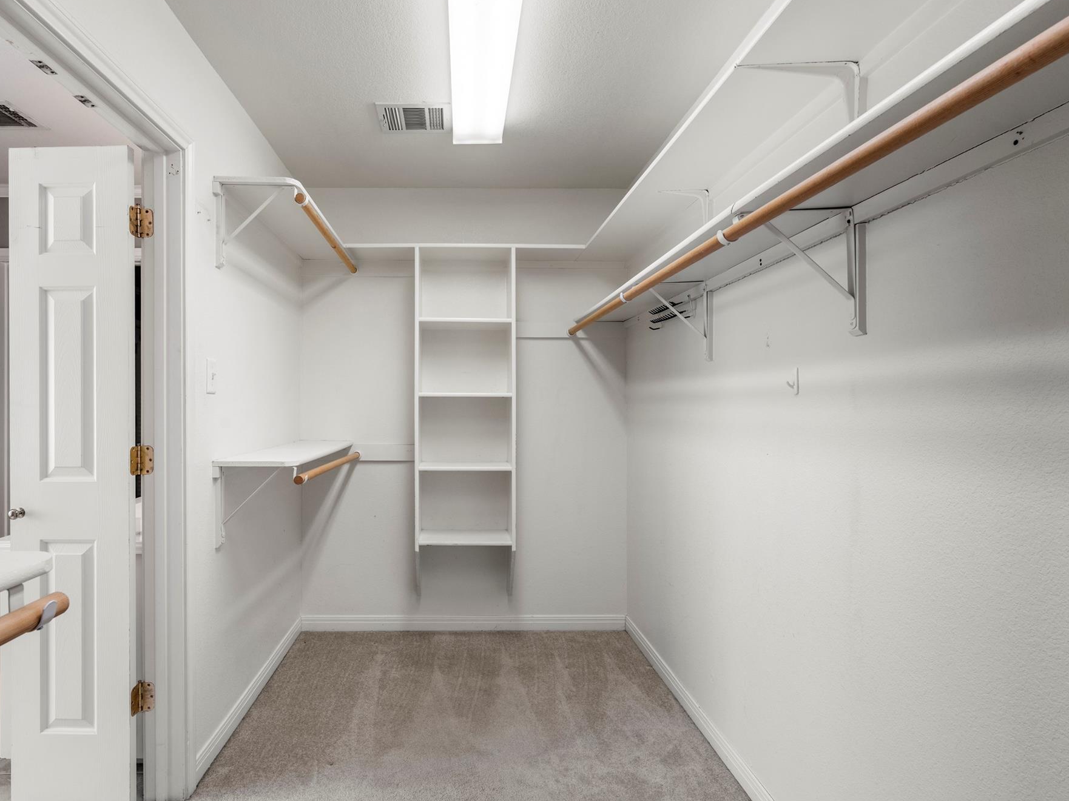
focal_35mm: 19
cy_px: 396
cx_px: 461
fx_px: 587
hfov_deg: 84.2
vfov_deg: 68.7
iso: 250
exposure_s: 1/10
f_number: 9
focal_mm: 17
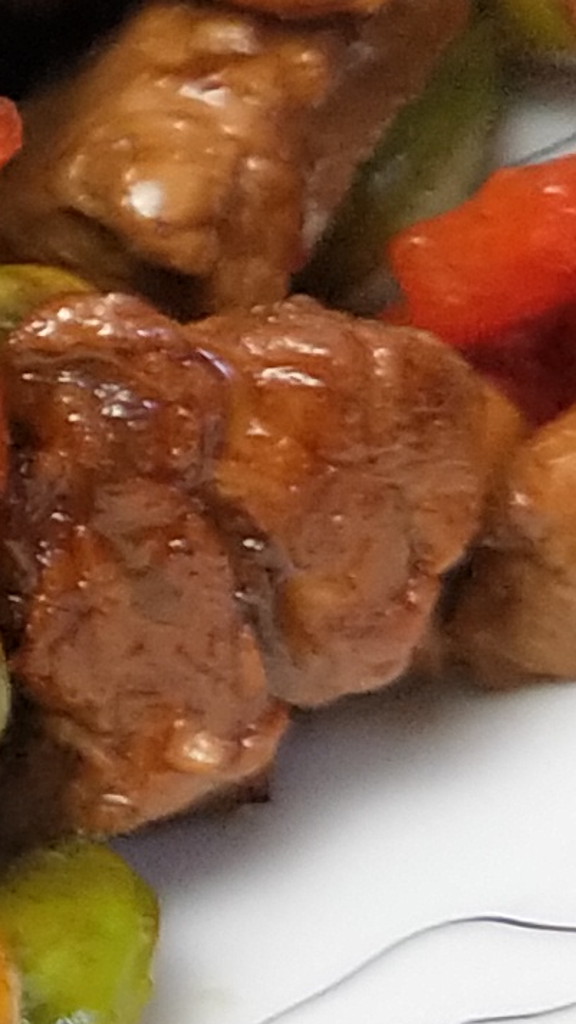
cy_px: 22
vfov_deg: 13.1
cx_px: -1821
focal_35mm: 162
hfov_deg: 6.1
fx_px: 4399
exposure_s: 1/50
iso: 187
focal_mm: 3.99
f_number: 1.7
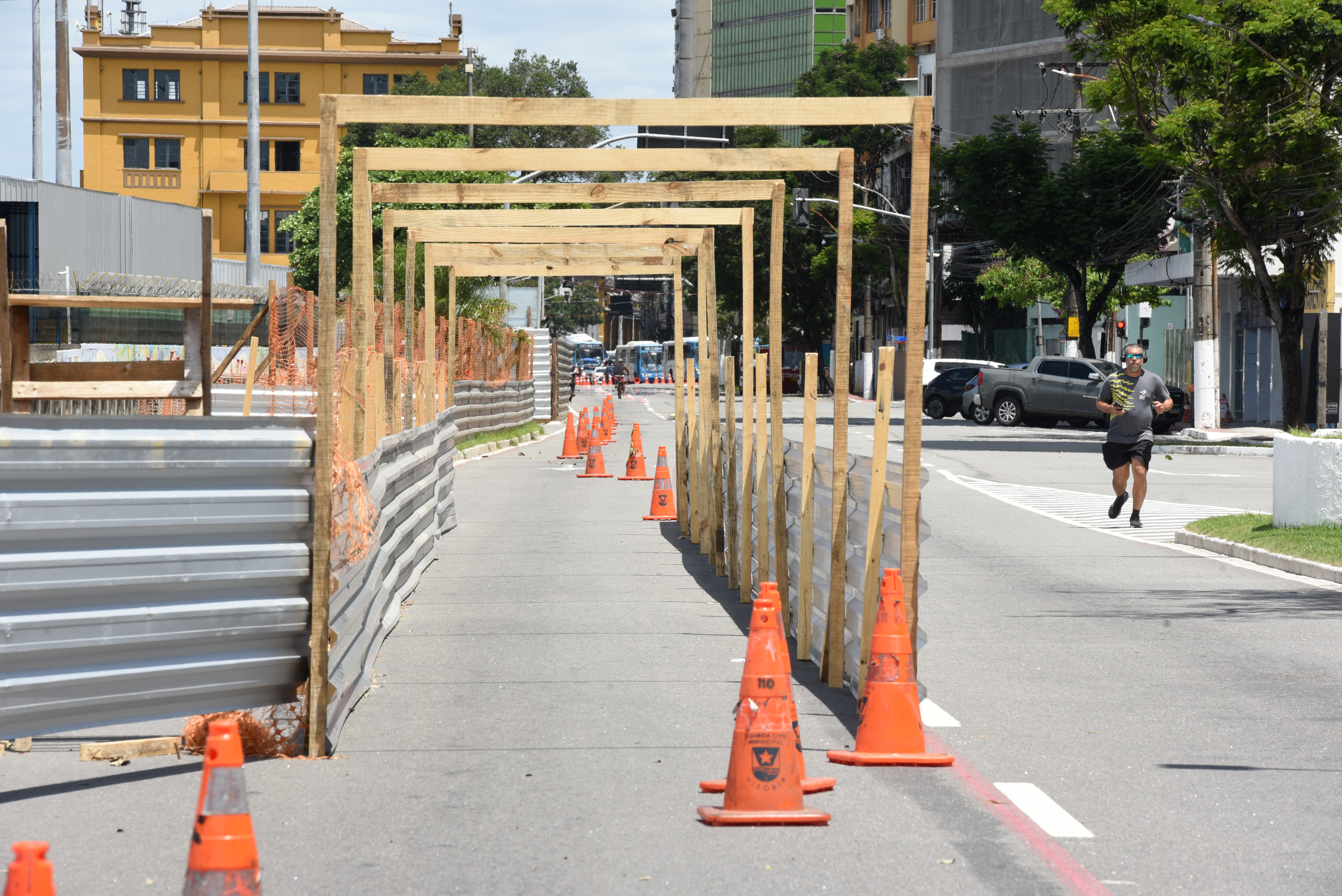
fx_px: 7272
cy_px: 448
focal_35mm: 195
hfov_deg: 10.5
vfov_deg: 7.1
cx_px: 671
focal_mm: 195
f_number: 18
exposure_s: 1/250
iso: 500
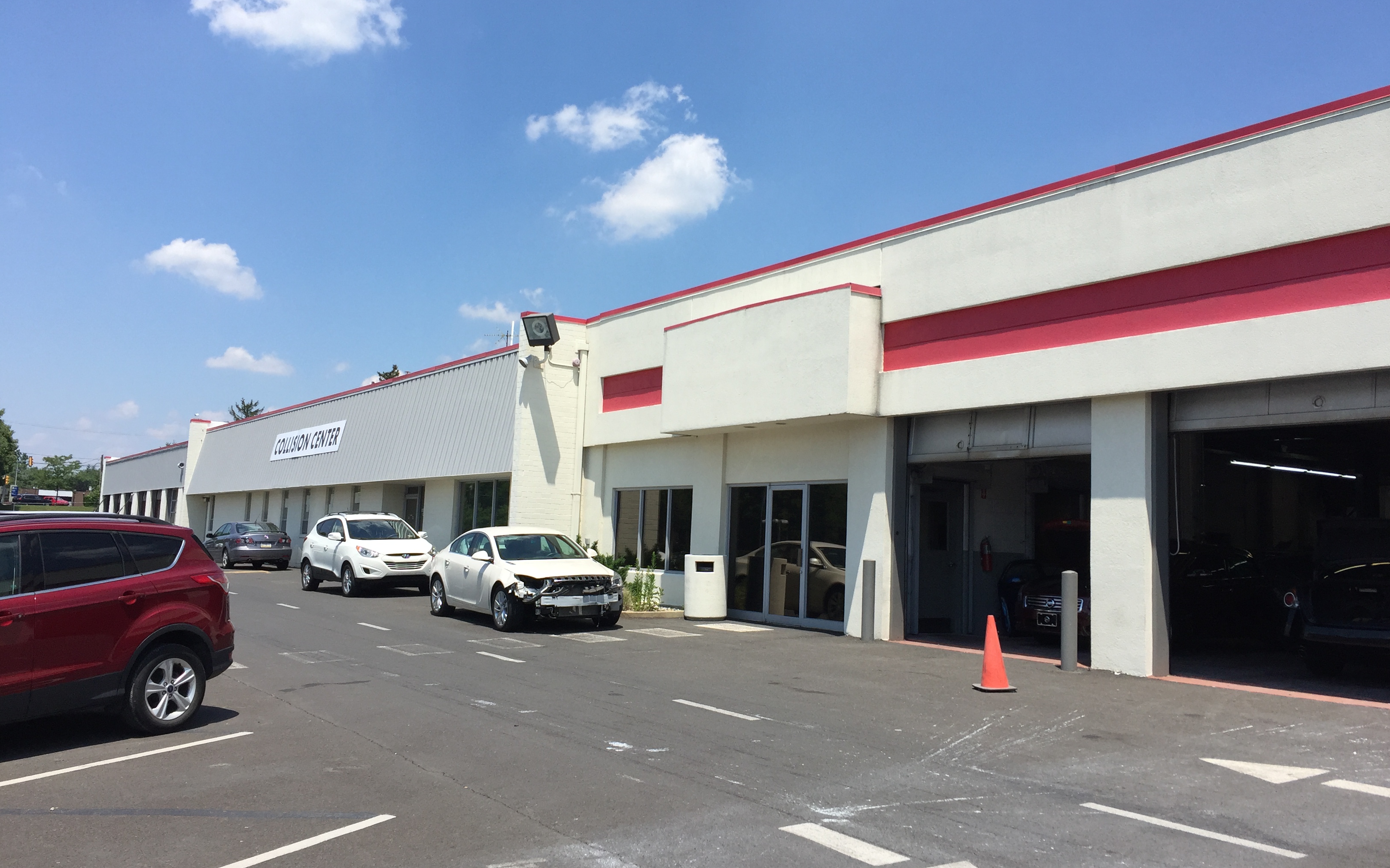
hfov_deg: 61.2
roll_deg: -2.2
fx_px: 1174
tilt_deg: +5.5
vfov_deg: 40.6
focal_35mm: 31
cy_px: 411
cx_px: 692
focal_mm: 4.15
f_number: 2.2
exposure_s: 1/2475
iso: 32
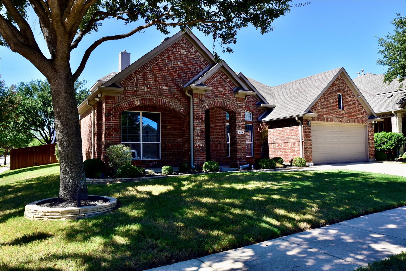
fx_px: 327
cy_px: 136
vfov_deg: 45.0
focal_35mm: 29
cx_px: 203
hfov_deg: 63.7
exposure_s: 1/200
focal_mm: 29
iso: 320
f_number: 9
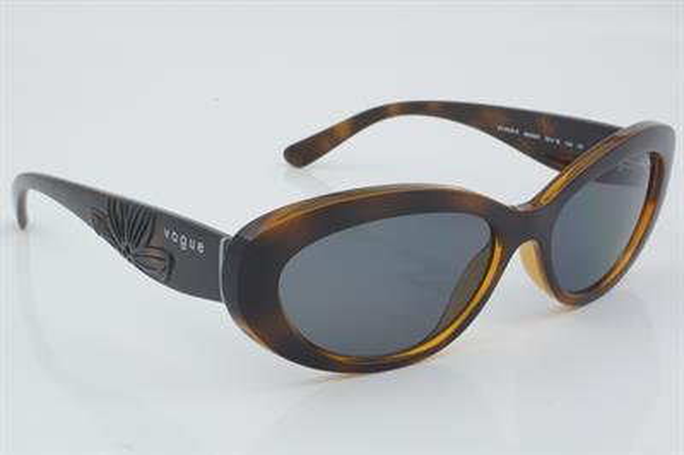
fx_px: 1424
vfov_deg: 18.2
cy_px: 228
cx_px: 342
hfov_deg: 27.0
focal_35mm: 75
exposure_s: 1/3
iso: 100
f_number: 32
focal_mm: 50
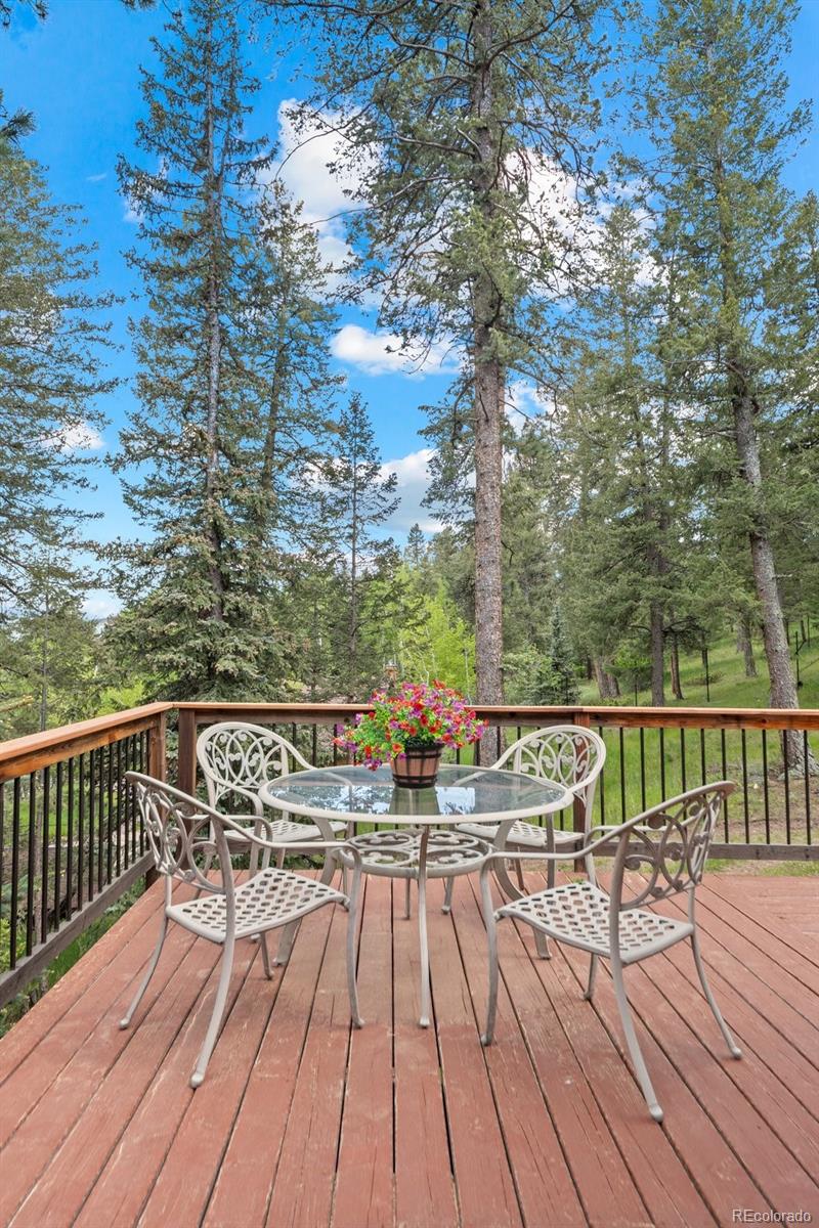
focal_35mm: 24
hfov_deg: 53.1
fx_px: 819
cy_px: 614
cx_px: 410
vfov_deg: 73.7
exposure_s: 1/60
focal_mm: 24
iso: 400
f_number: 9
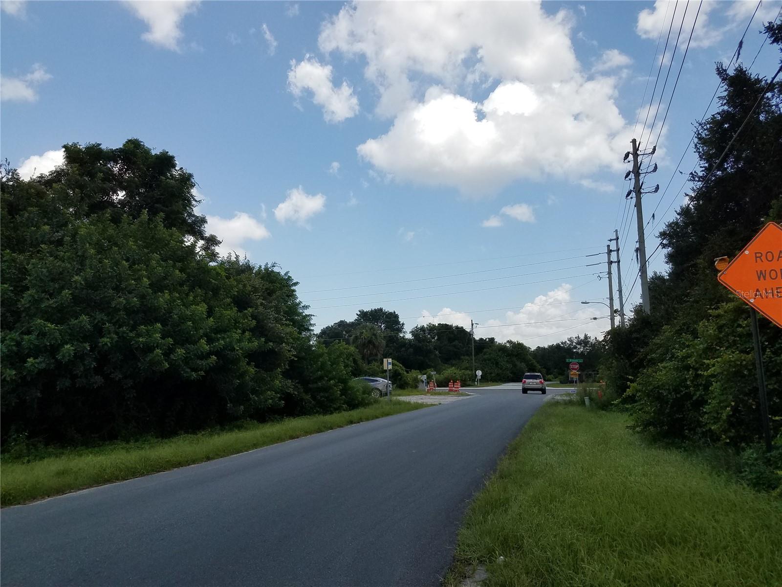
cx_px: 391
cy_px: 294
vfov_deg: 53.1
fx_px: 587
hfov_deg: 67.3
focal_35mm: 26
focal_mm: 4.2
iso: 40
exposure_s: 1/2320
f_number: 1.7
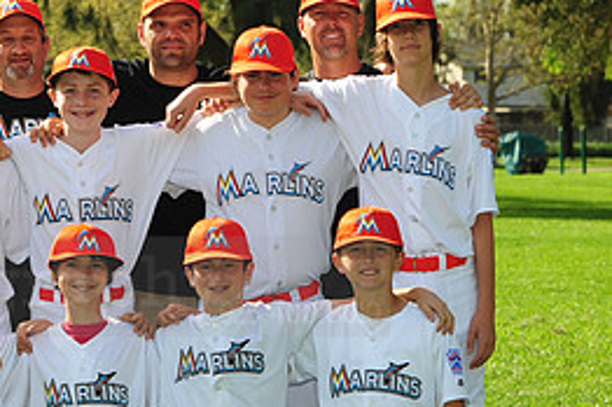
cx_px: -63
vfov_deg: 6.7
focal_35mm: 204
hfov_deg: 10.0
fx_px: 3464
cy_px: 267
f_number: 8
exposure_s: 1/320
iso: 200
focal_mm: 92
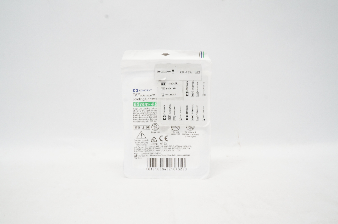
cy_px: 112
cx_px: 169
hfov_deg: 67.4
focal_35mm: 27
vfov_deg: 47.8
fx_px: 253
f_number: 13
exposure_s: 1/30
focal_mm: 18
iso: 1600
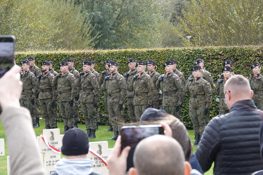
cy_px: 88
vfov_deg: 13.2
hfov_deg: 19.6
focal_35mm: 104
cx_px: 132
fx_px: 760
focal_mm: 38.04
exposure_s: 1/125
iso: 100
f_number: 4
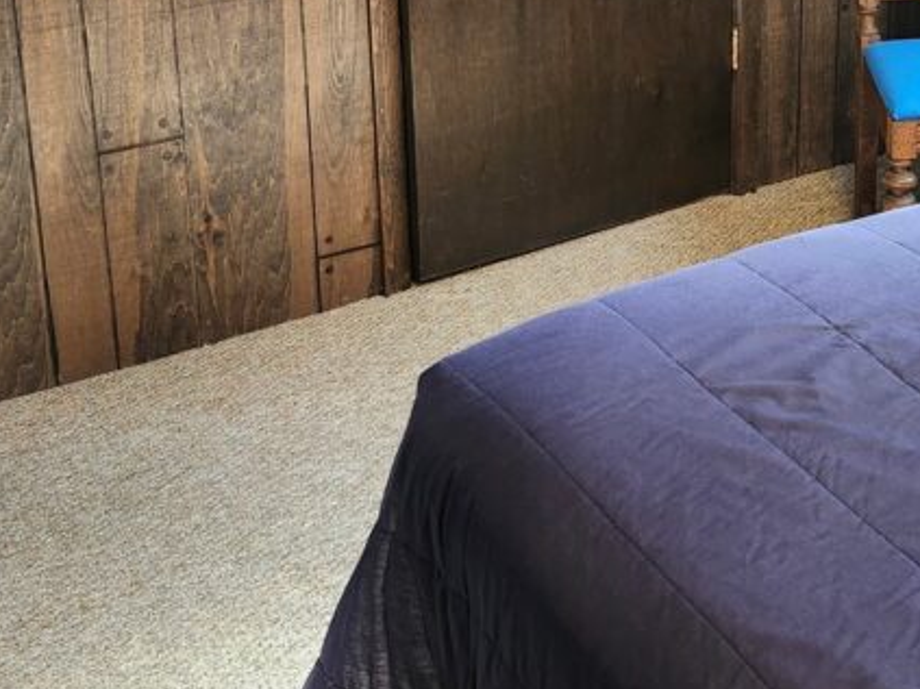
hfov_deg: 32.8
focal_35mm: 58
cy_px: 4
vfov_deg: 24.1
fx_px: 1541
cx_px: 654
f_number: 1.8
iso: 800
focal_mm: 5.54
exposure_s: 1/60
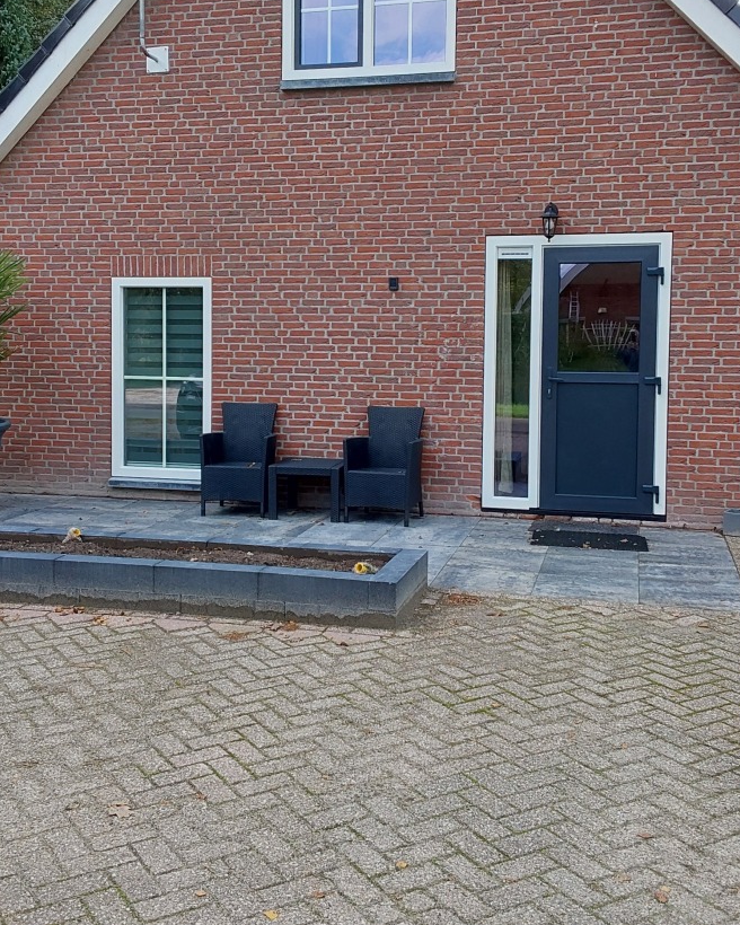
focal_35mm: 40
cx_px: 326
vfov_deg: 45.7
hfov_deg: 37.3
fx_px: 1095
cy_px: 409
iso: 50
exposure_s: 1/417
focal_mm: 2.91
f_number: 1.9
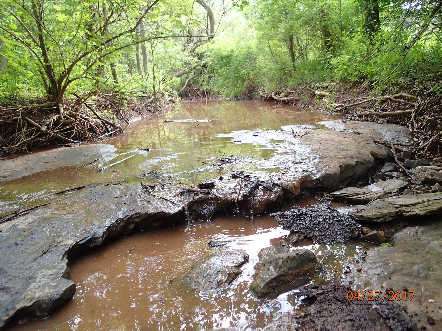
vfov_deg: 54.9
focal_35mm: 25
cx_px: 221
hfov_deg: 69.4
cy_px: 166
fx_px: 319
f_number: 2
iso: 320
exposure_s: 1/500
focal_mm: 4.5
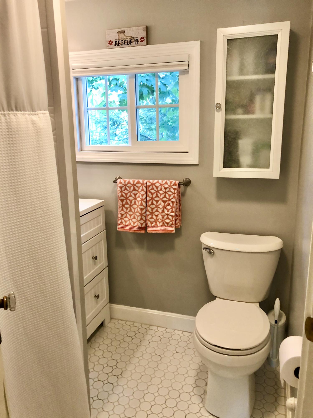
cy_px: 209
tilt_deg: -14.4
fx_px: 338
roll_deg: +1.5
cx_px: 156
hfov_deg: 49.7
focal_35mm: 28
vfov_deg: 63.4
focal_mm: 4
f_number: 1.8
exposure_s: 1/15
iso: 64
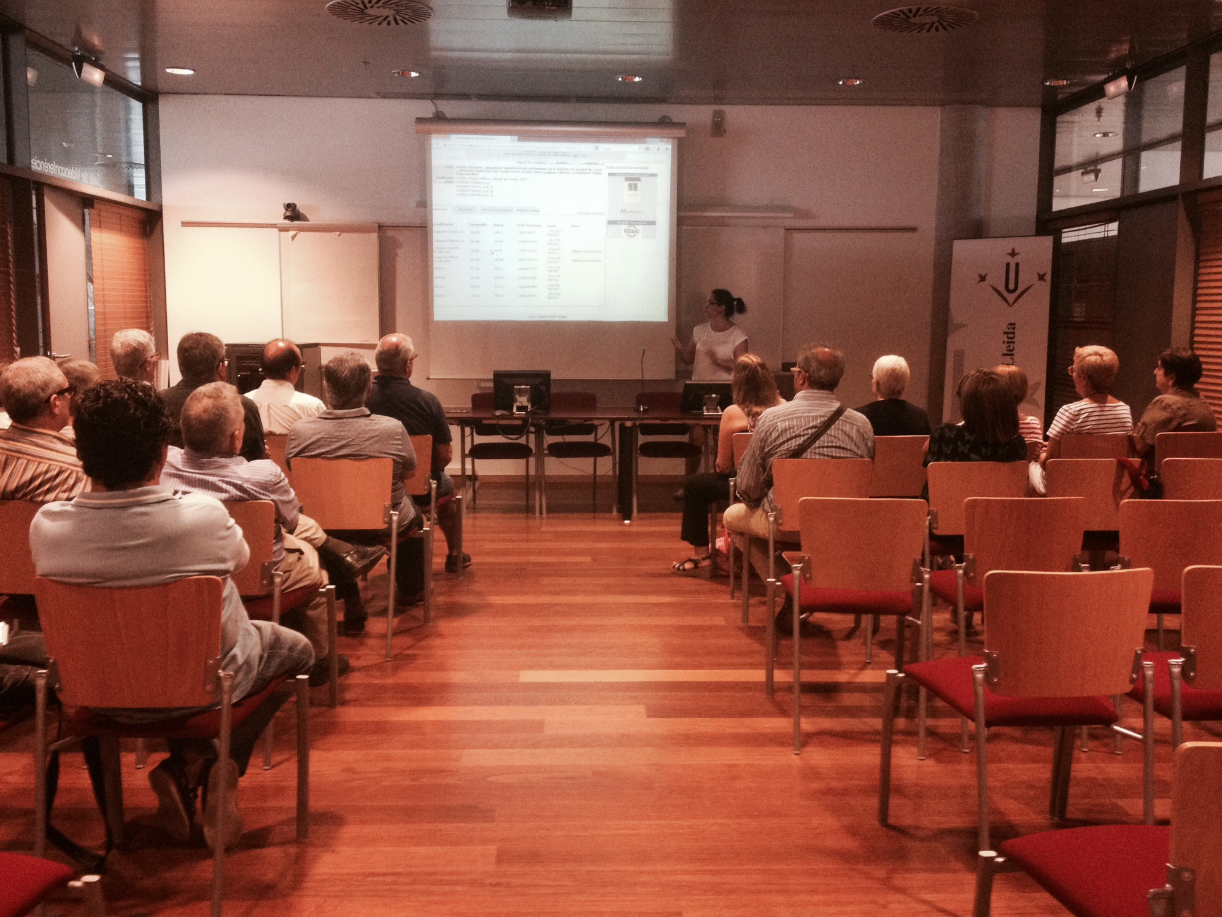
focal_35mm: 36
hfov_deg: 51.4
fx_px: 1271
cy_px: 462
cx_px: 614
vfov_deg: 39.7
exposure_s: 1/20
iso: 320
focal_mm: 4.28
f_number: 2.4
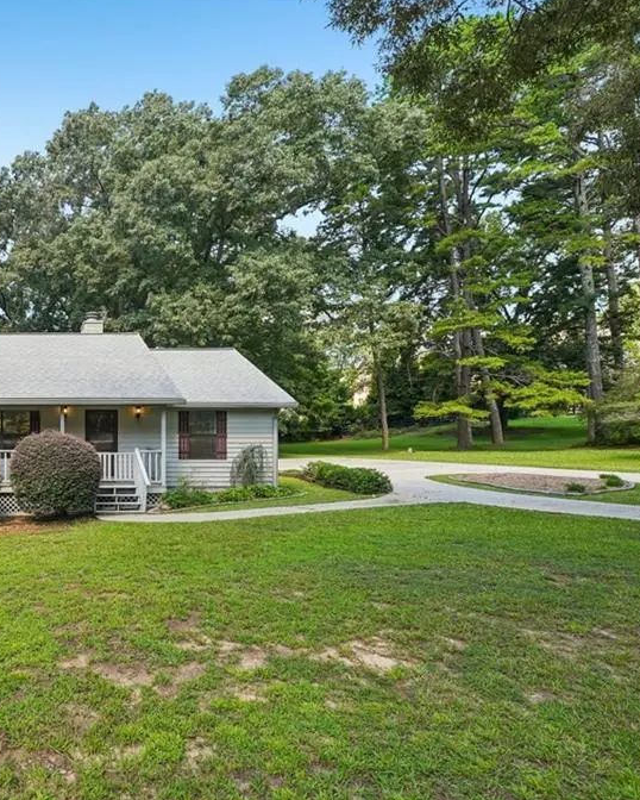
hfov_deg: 55.1
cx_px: 39
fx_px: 494
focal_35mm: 21
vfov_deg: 78.0
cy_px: 398
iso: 100
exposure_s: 1/40
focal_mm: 14.6
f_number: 8
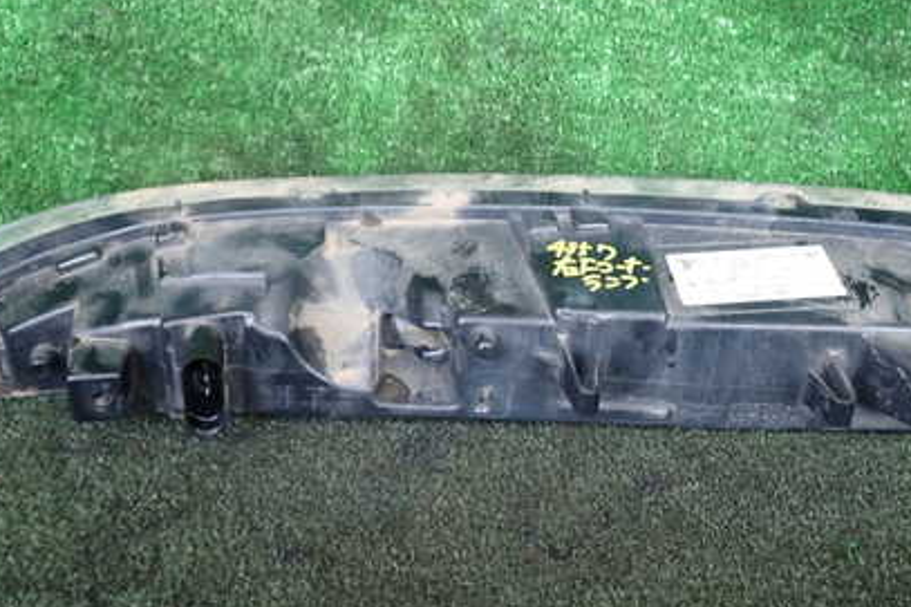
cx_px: 495
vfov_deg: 29.2
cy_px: 244
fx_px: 1164
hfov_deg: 42.7
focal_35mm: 46
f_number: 2.3
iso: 200
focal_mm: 5.4
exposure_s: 1/50
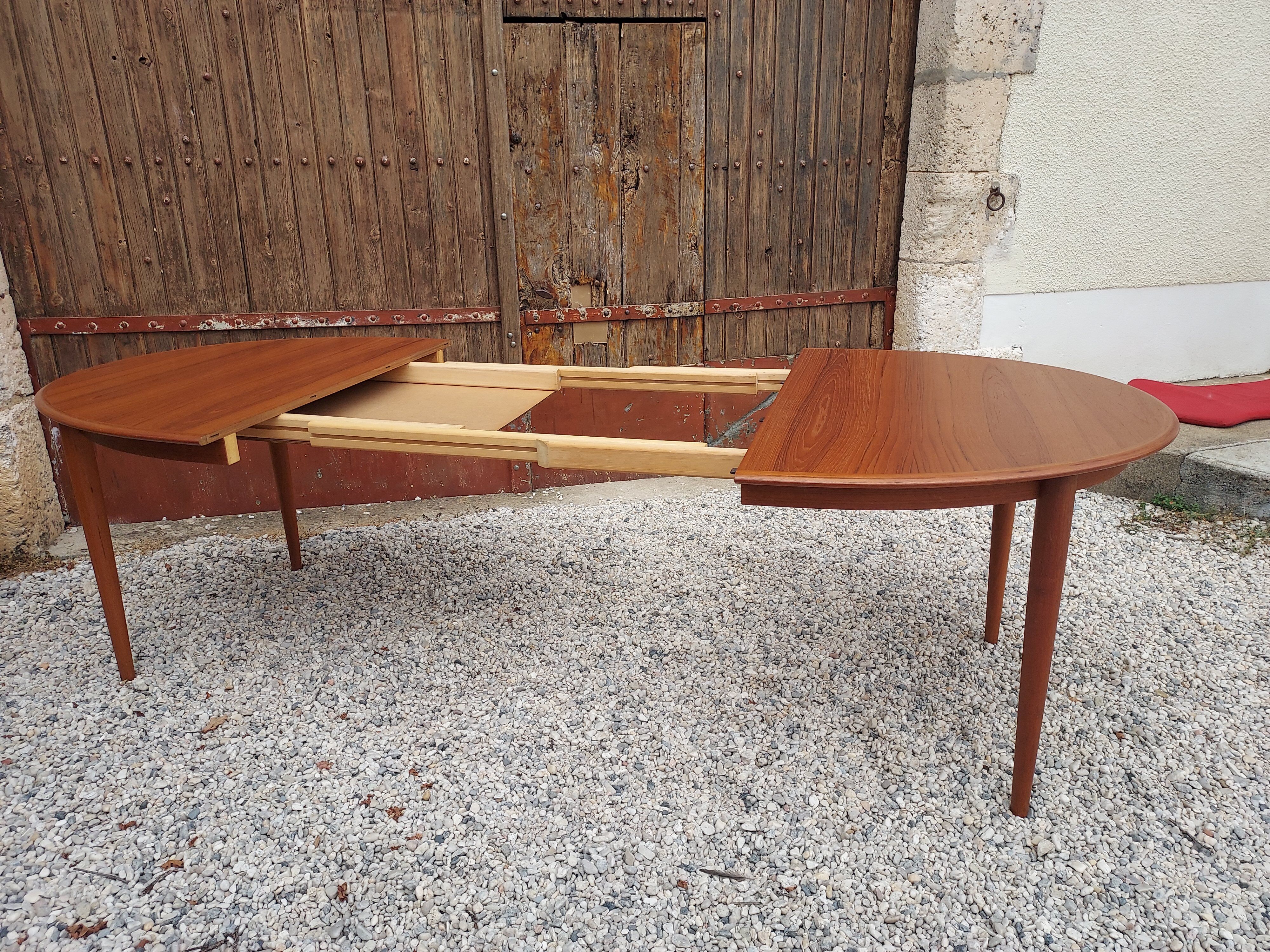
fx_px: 881
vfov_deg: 56.8
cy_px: 476
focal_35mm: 24
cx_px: 635
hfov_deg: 71.6
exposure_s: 1/686
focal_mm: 4.6
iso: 40
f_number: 1.8
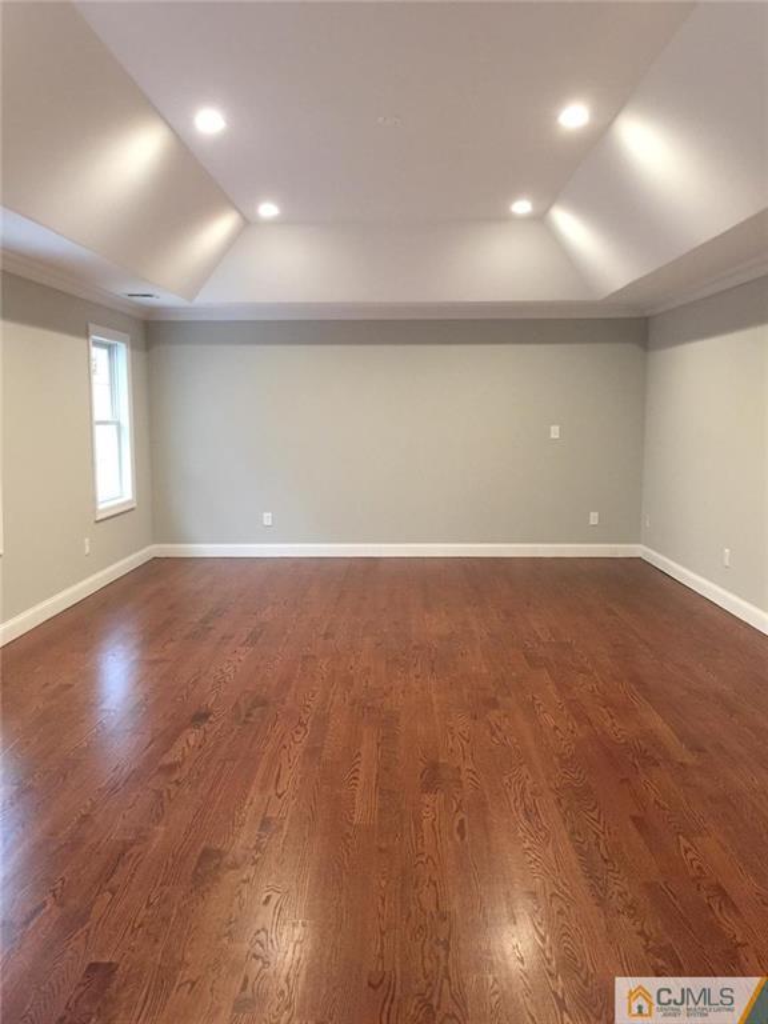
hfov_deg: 48.2
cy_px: 512
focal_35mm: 29
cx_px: 384
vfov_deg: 61.7
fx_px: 858
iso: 100
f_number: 2.2
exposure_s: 1/15
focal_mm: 4.15
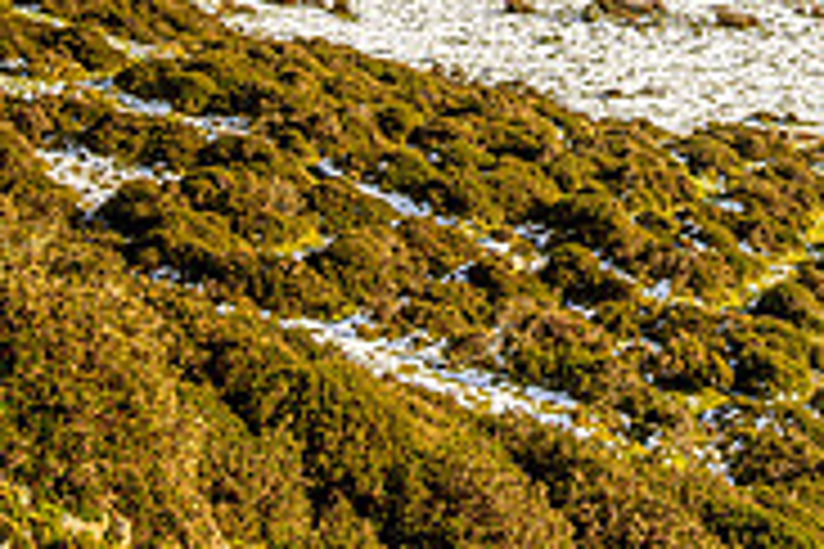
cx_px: 923
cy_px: -241
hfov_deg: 24.7
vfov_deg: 16.5
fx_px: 1739
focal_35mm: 76
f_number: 16
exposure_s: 1/8
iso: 64
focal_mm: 24
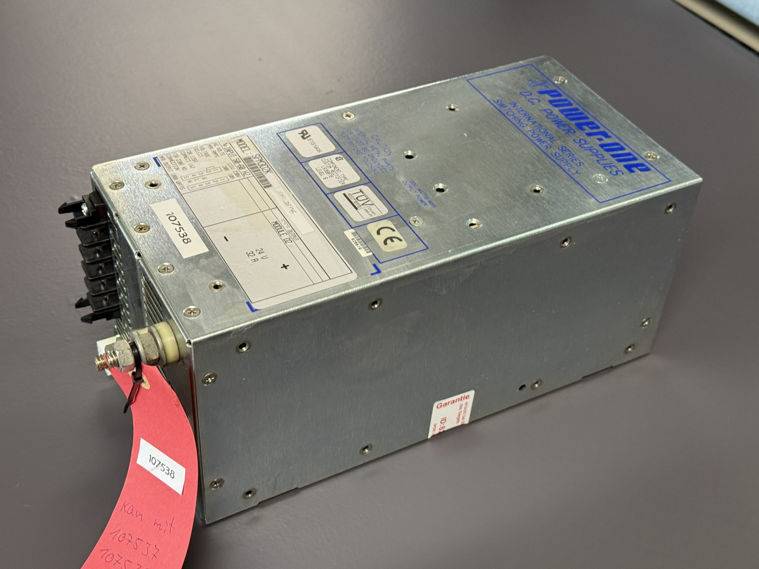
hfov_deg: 38.9
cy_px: 289
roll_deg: -3.9
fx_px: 1074
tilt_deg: -41.2
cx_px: 376
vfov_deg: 29.7
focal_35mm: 49
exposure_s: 1/50
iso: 160
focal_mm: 6.76
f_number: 1.78
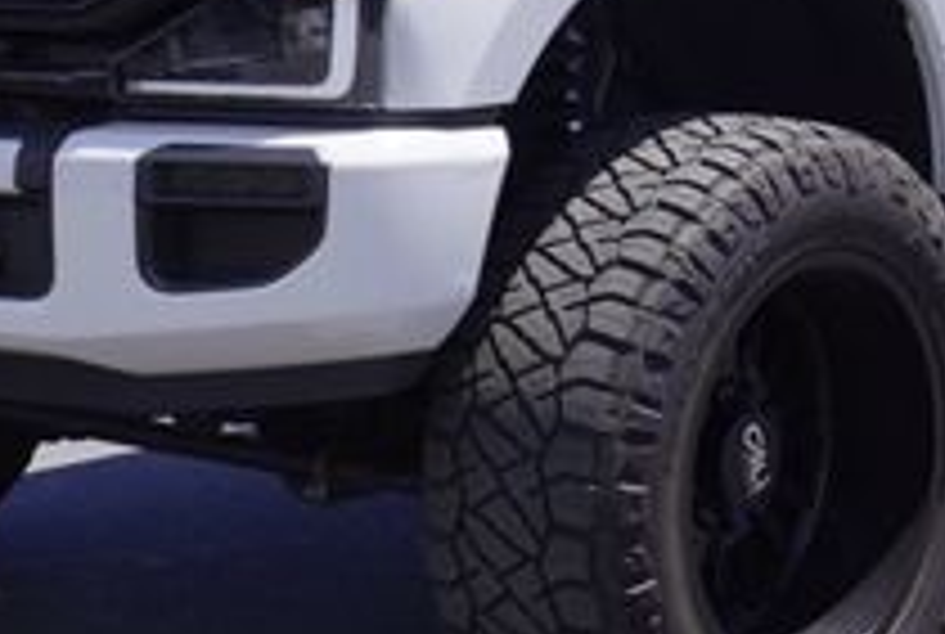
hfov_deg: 14.4
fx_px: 3723
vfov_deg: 9.7
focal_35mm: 142
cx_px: 734
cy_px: 31
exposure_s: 1/125
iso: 100
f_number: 10
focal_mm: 31
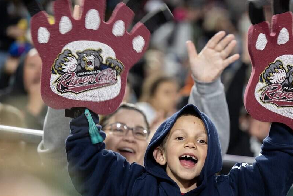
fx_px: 1416
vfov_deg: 7.9
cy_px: 136
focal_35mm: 174
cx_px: 197
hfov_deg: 11.8
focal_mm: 115
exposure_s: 1/160
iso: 500
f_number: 2.8
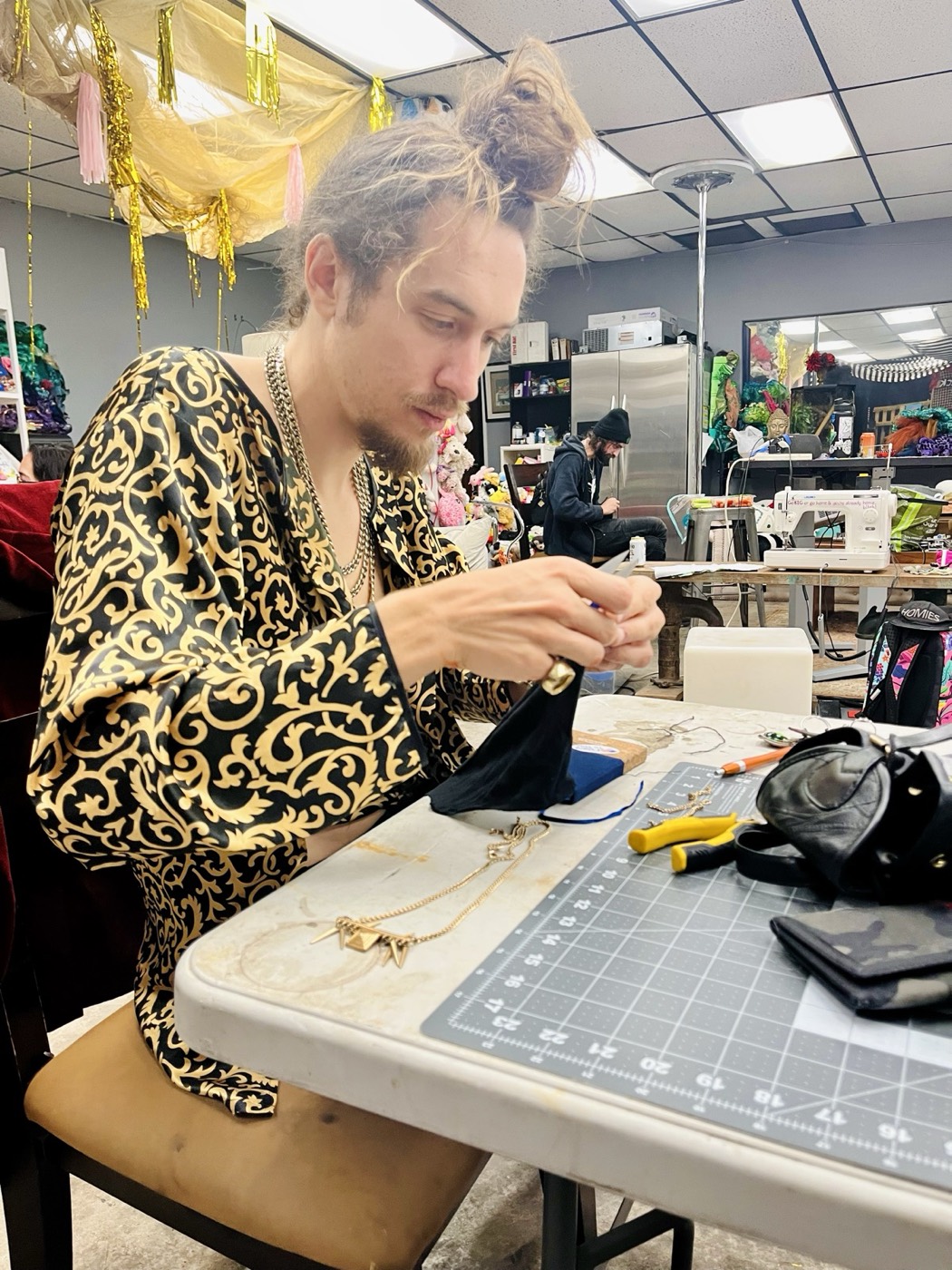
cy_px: 635
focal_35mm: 26
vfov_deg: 67.3
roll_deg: +2.9
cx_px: 476
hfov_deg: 53.1
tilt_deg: -10.5
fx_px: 953
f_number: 1.6
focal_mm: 5.1
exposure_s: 1/60
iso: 160
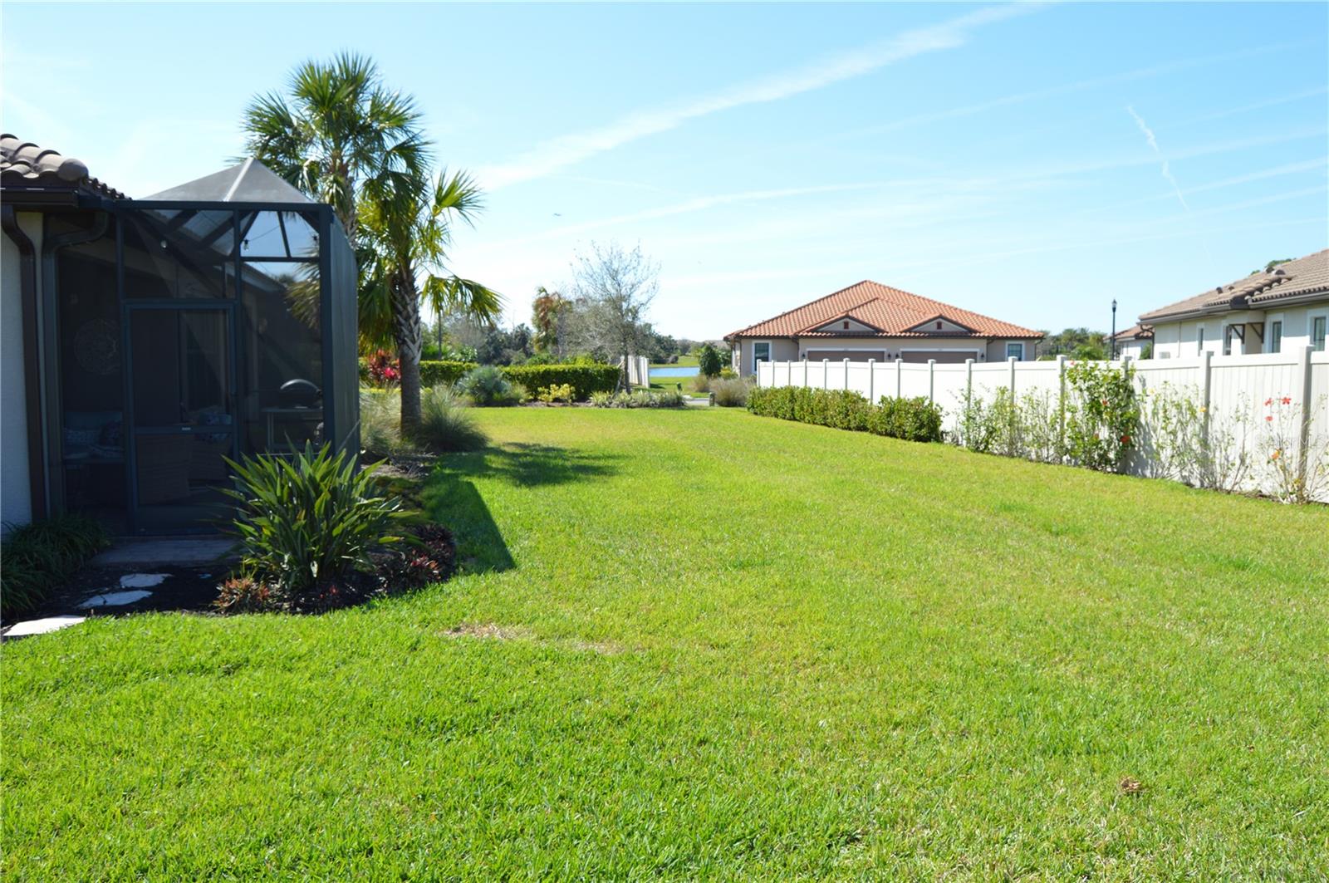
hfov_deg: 67.4
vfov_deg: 47.8
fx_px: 996
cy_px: 442
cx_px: 664
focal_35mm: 27
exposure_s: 1/200
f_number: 7.1
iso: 100
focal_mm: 18
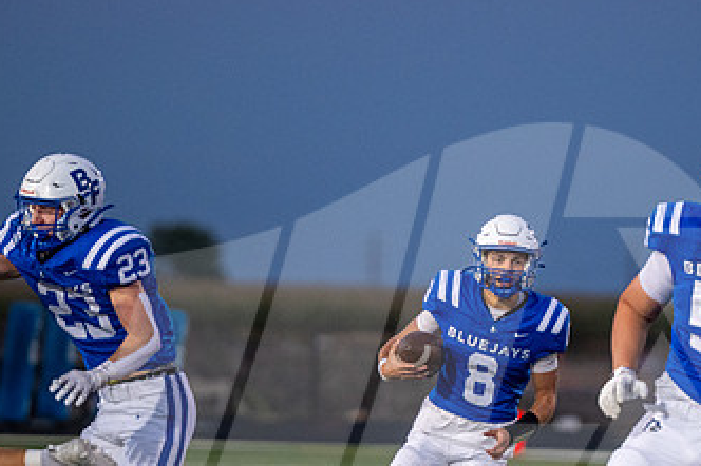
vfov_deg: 3.1
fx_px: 8524
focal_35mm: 438
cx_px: 488
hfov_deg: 4.7
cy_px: 354
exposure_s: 1/1250
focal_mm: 200
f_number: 2.8
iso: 2000
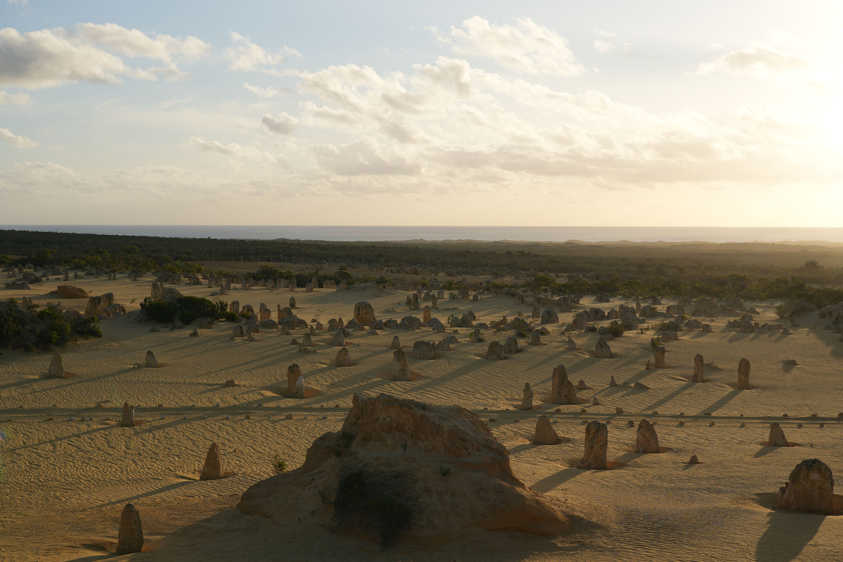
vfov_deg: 24.2
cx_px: 422
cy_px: 281
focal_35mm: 56
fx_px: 1311
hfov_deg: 35.6
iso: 100
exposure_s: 1/320
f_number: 8
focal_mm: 56
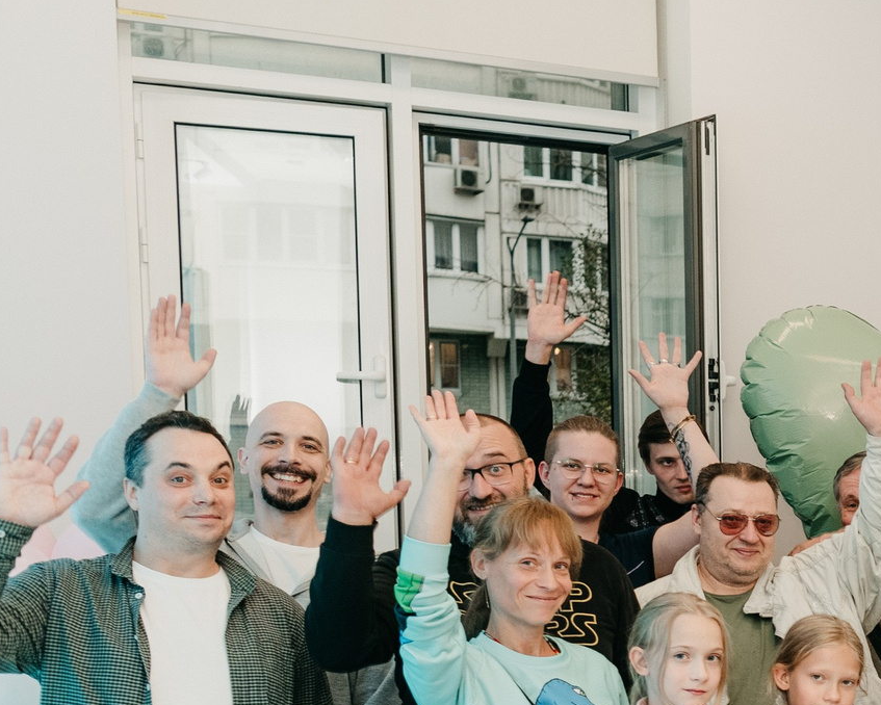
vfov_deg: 20.3
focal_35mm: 73
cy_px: 725
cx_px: 1271
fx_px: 1904
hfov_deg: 22.2
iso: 400
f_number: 3.5
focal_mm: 24
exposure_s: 1/160
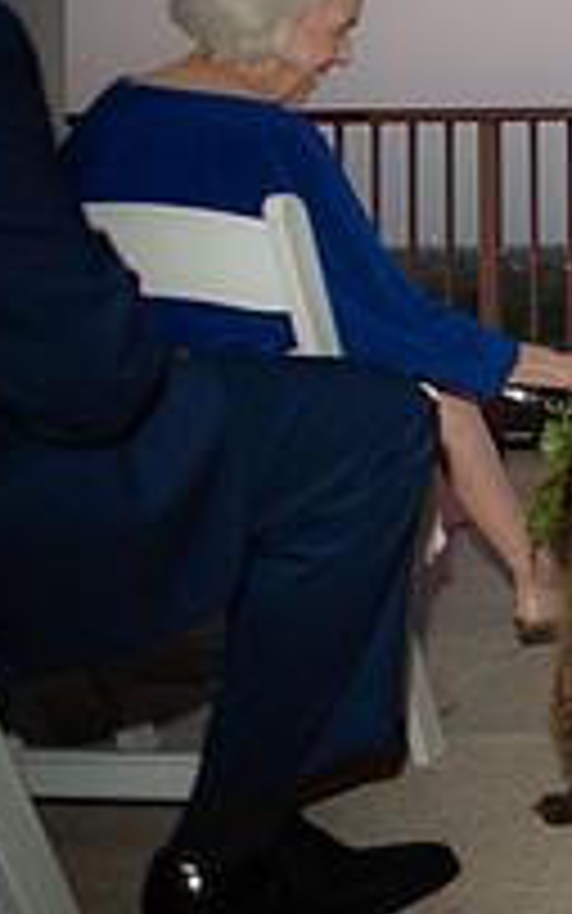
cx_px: 1207
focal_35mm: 70
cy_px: 203
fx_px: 1745
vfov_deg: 28.8
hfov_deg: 14.7
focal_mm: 24
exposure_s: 1/160
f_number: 2.8
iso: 800
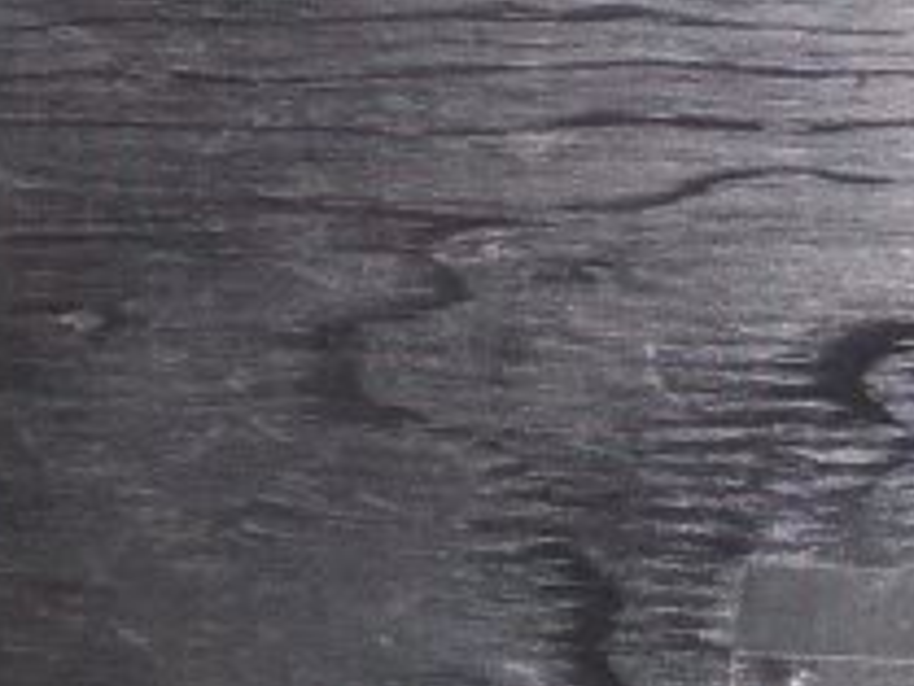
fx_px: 4650
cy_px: 194
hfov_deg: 11.2
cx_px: 363
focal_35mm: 176
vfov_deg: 8.4
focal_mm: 6
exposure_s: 1/64
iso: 200
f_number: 2.7
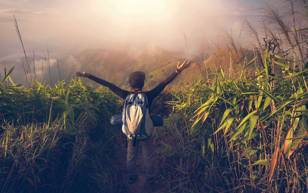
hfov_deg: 88.0
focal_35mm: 19
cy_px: 91
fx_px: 159
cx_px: 150
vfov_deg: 62.2
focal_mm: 18
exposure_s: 1/250
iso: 200
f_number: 8
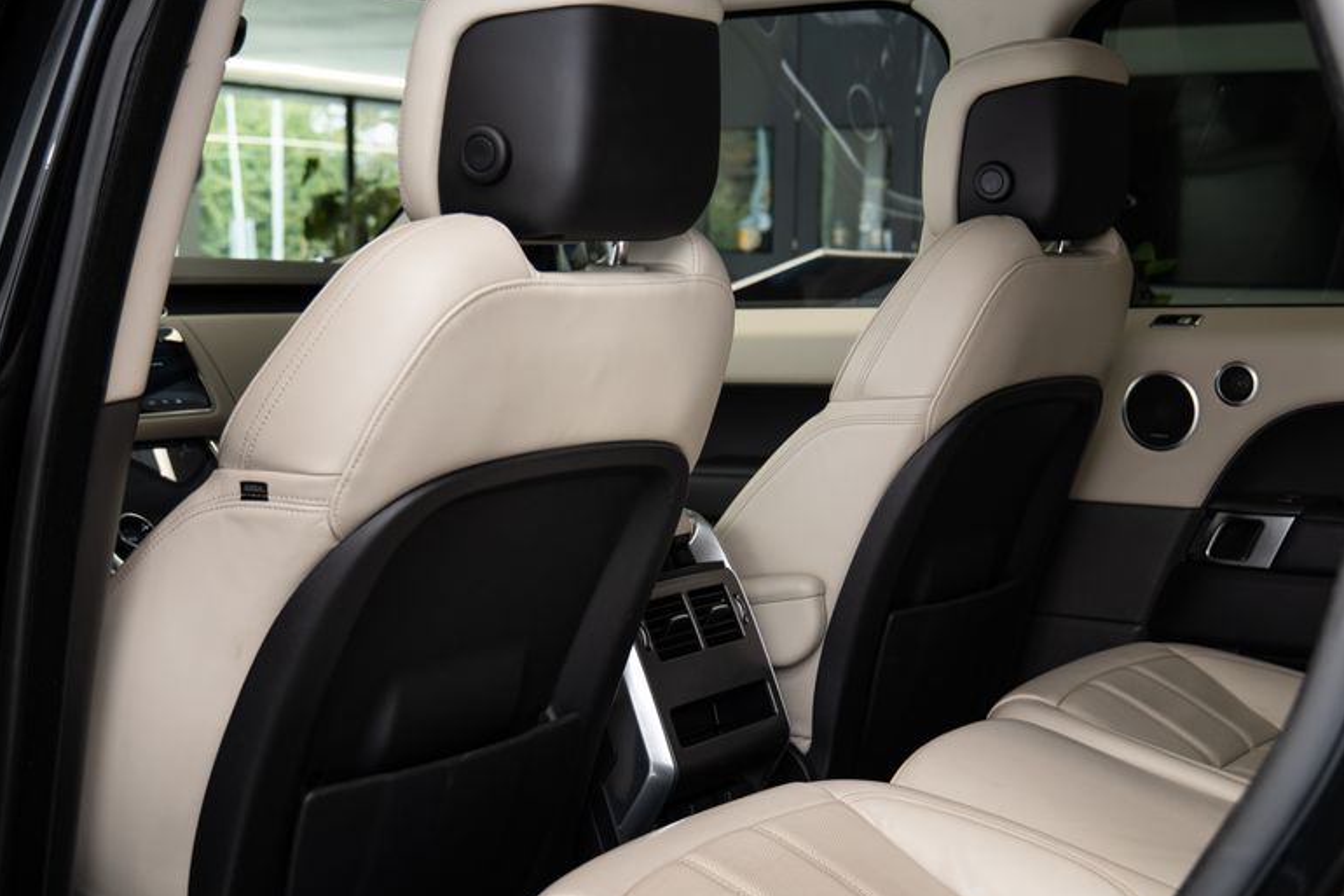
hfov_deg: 35.6
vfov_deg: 24.2
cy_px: 481
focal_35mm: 56
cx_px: 721
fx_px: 2090
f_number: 4.6
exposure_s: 1/50
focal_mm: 38
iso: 400
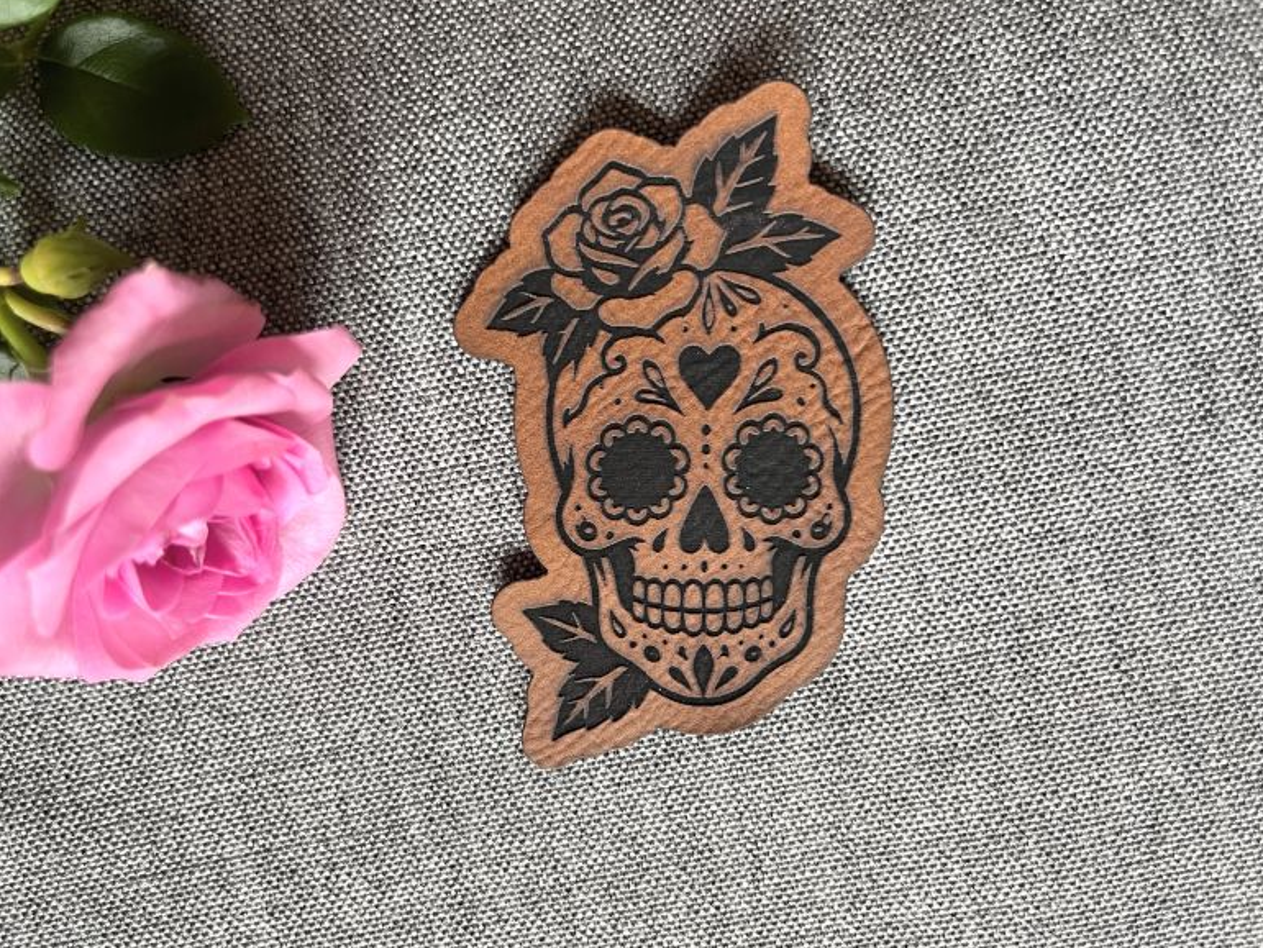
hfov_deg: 65.3
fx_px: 985
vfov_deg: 51.4
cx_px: 628
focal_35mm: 27
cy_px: 471
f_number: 1.6
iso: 160
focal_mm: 5.1
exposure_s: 1/60
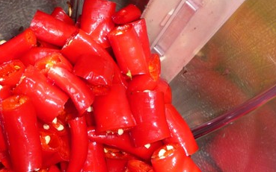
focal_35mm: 79
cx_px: 64
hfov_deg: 25.8
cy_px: 104
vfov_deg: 16.5
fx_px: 595
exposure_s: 1/30
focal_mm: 7.1
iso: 100
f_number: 4
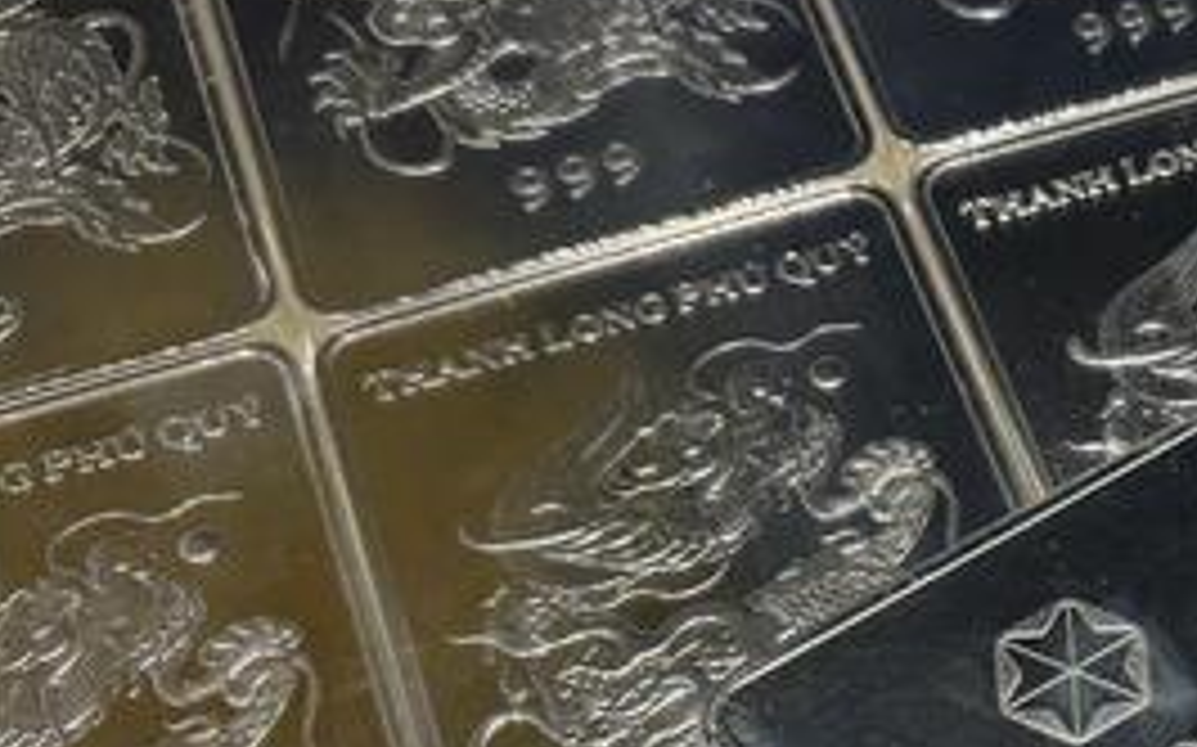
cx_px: 1503
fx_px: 2706
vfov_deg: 15.5
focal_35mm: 83
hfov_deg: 22.6
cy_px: 706
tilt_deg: -60.5
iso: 40
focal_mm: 5.96
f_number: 1.6
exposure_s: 1/241
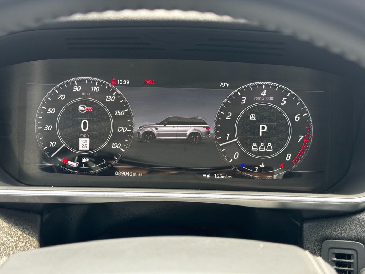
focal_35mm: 48
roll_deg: -2.9
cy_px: 137
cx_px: 182
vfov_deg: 30.3
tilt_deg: -20.9
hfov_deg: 39.7
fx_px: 506
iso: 80
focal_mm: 6.76
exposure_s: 1/121
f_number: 1.78
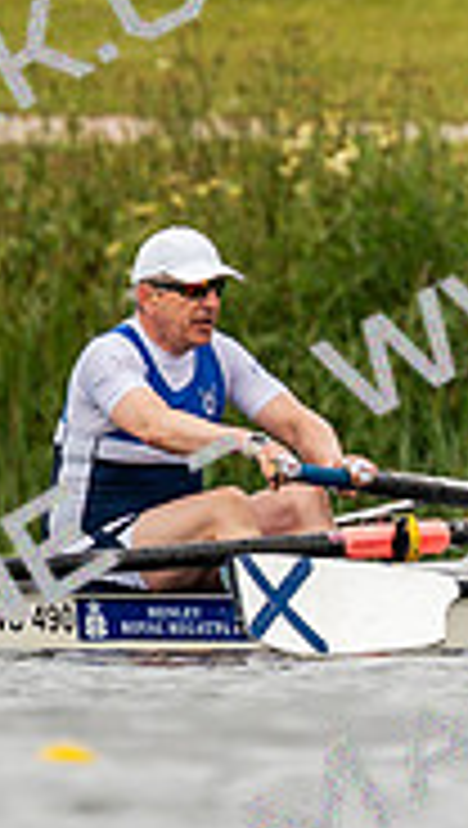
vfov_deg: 0.7
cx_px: 868
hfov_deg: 0.4
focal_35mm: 2969
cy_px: 430
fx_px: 65261
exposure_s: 1/2000
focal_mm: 600
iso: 400
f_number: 6.3
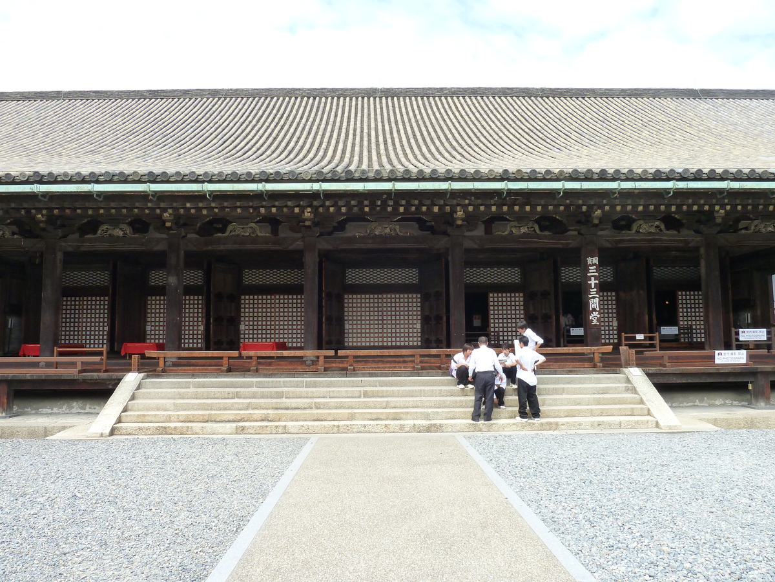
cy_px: 291
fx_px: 560
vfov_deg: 54.9
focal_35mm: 25
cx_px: 388
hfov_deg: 69.4
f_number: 4
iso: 125
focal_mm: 4.1
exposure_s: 1/250
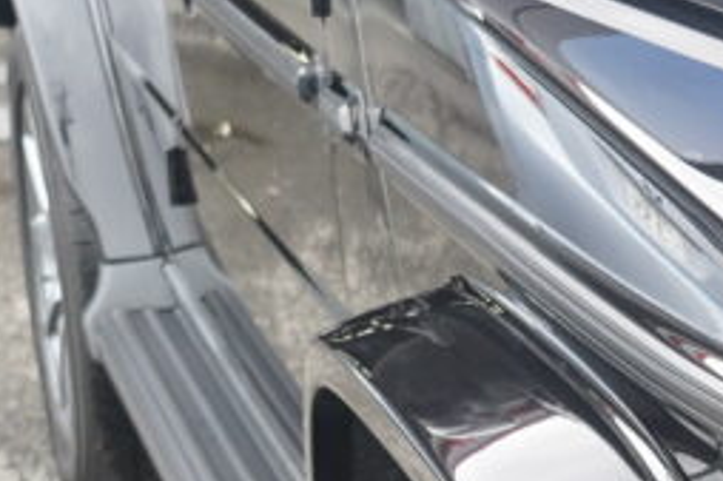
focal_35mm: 149
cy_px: 736
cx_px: 1161
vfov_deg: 9.0
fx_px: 2990
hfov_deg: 12.9
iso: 1000
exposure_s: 1/160
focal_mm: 37
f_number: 5
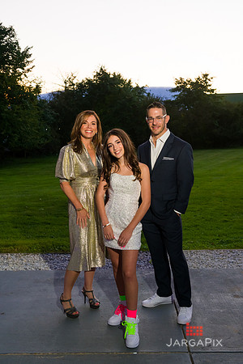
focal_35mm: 40
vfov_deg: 48.5
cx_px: 122
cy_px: 182
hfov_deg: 33.4
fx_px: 405
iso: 1000
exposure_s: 1/125
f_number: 5.6
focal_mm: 40
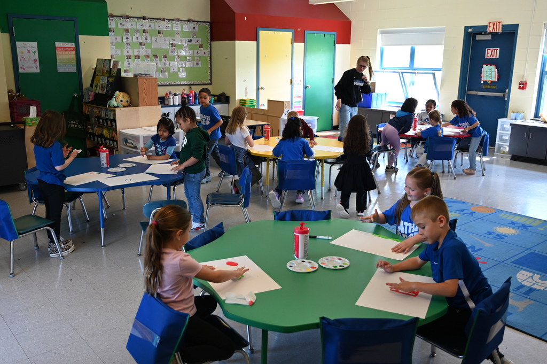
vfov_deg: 39.9
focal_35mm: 33
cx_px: 274
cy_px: 182
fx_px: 501
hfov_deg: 57.3
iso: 1100
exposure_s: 1/125
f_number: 4
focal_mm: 33
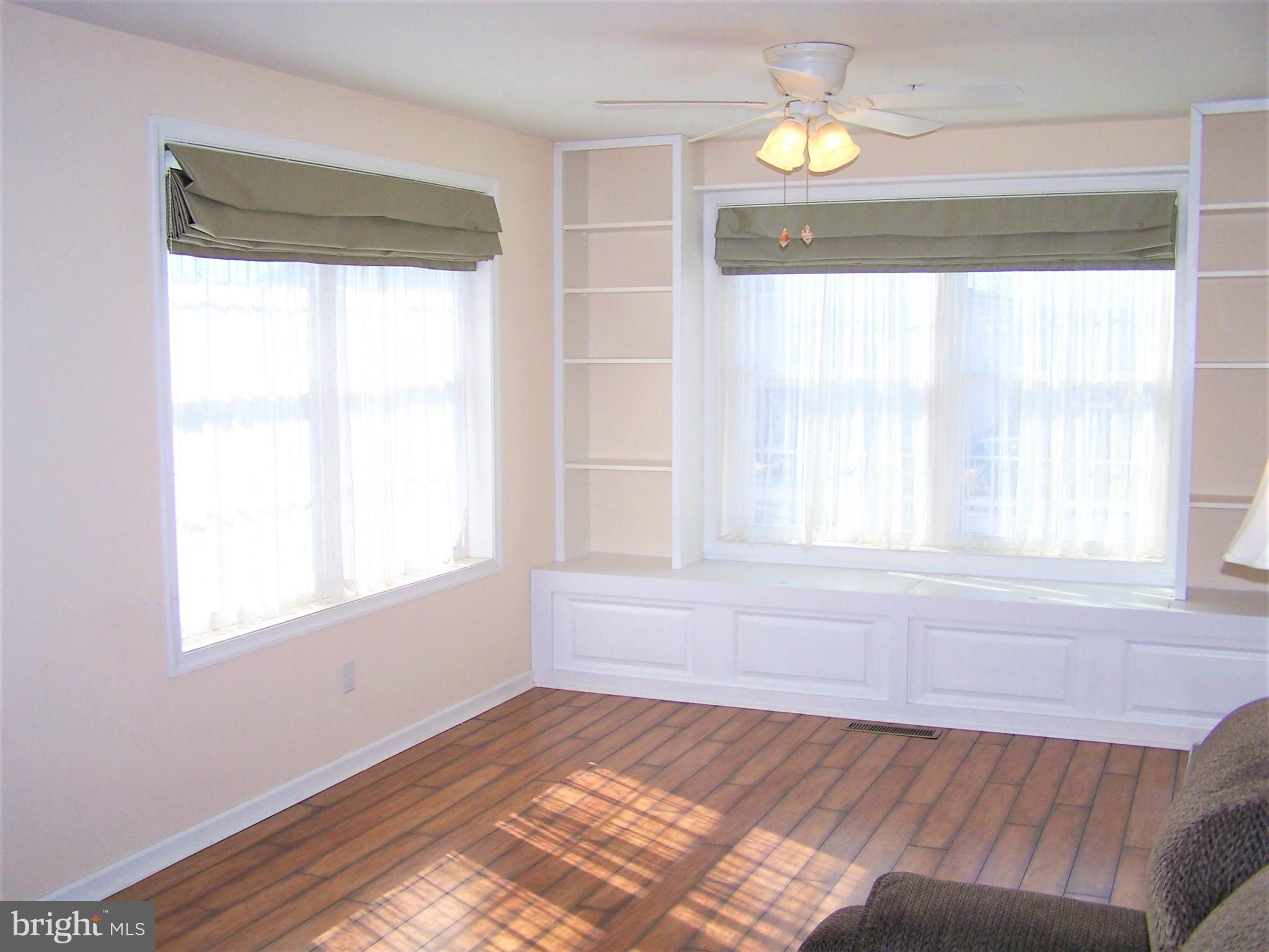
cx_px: 634
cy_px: 476
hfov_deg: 49.0
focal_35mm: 38
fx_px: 1393
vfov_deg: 37.7
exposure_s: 1/250
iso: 80
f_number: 2.8
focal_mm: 6.3
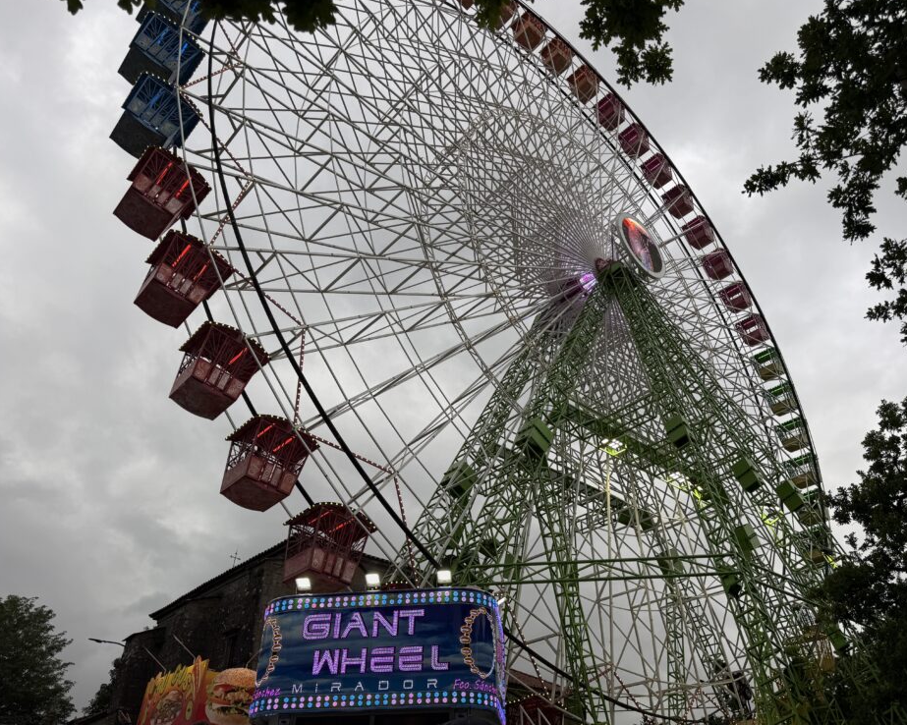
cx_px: 493
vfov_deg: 54.9
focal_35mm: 26
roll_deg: +1.9
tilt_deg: +36.4
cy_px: 363
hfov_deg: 65.9
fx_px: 698
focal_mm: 6.76
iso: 80
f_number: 1.78
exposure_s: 1/1493
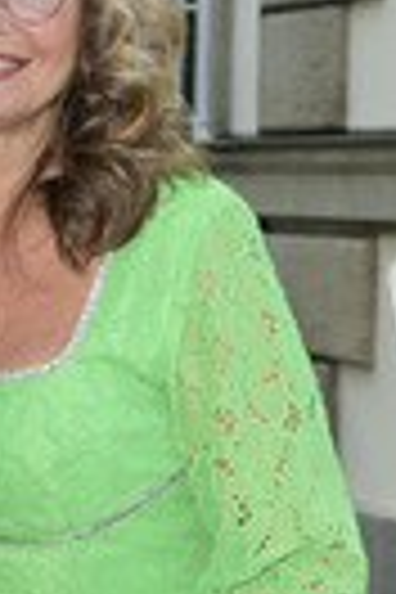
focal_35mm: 151
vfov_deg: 13.5
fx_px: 2491
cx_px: -148
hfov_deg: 8.9
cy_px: 522
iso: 1000
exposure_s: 1/200
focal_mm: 50
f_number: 5.6
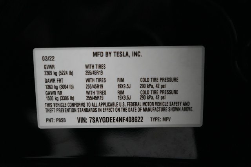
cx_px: 126
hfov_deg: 65.5
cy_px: 84
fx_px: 195
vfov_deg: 46.4
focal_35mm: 28
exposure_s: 1/160
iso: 8000
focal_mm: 28
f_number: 2.8
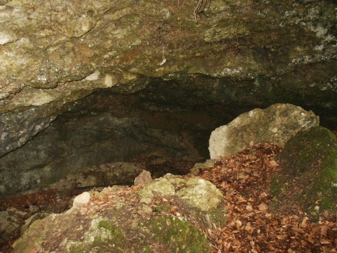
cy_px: 126
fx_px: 341
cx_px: 168
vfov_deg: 40.7
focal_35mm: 35
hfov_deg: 52.6
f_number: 3
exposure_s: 1/45
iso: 200
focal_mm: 7.19
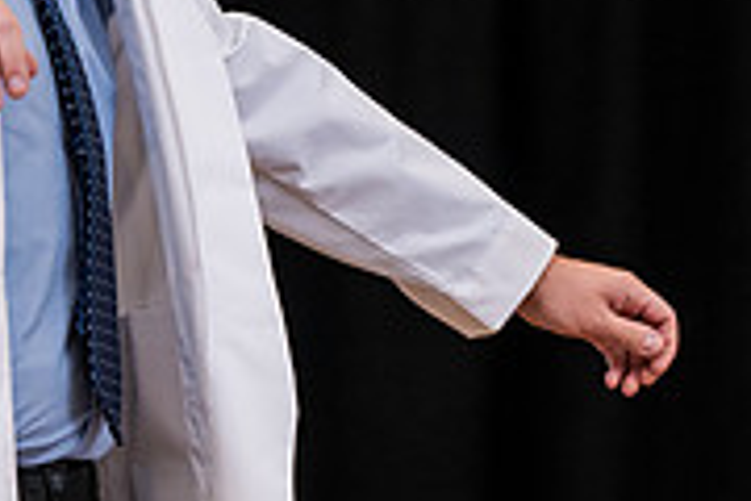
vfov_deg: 3.4
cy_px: 40
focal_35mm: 402
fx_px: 8386
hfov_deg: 5.1
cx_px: -275
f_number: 3.5
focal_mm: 125
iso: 1600
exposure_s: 1/200
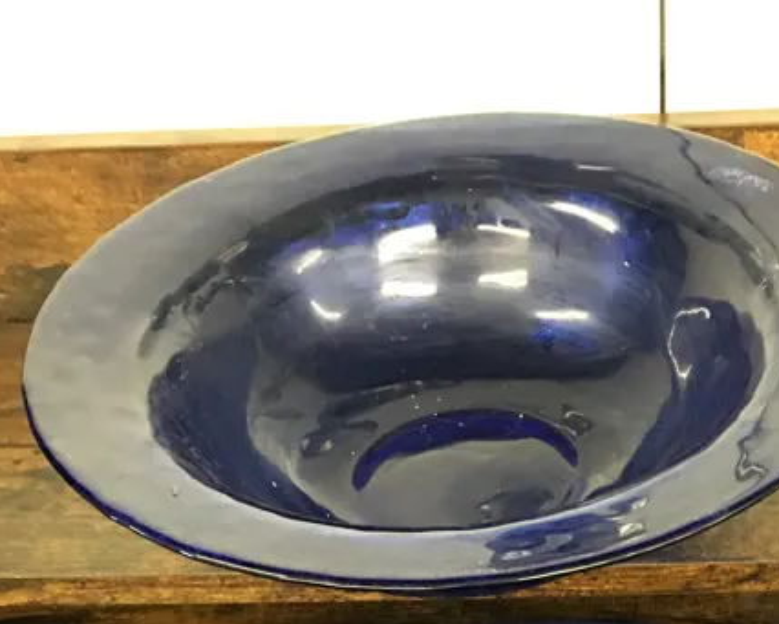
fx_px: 1568
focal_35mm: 68
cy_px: 904
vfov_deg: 19.8
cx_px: 583
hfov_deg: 27.5
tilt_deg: -48.7
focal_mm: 4.15
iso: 125
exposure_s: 1/8
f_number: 2.2
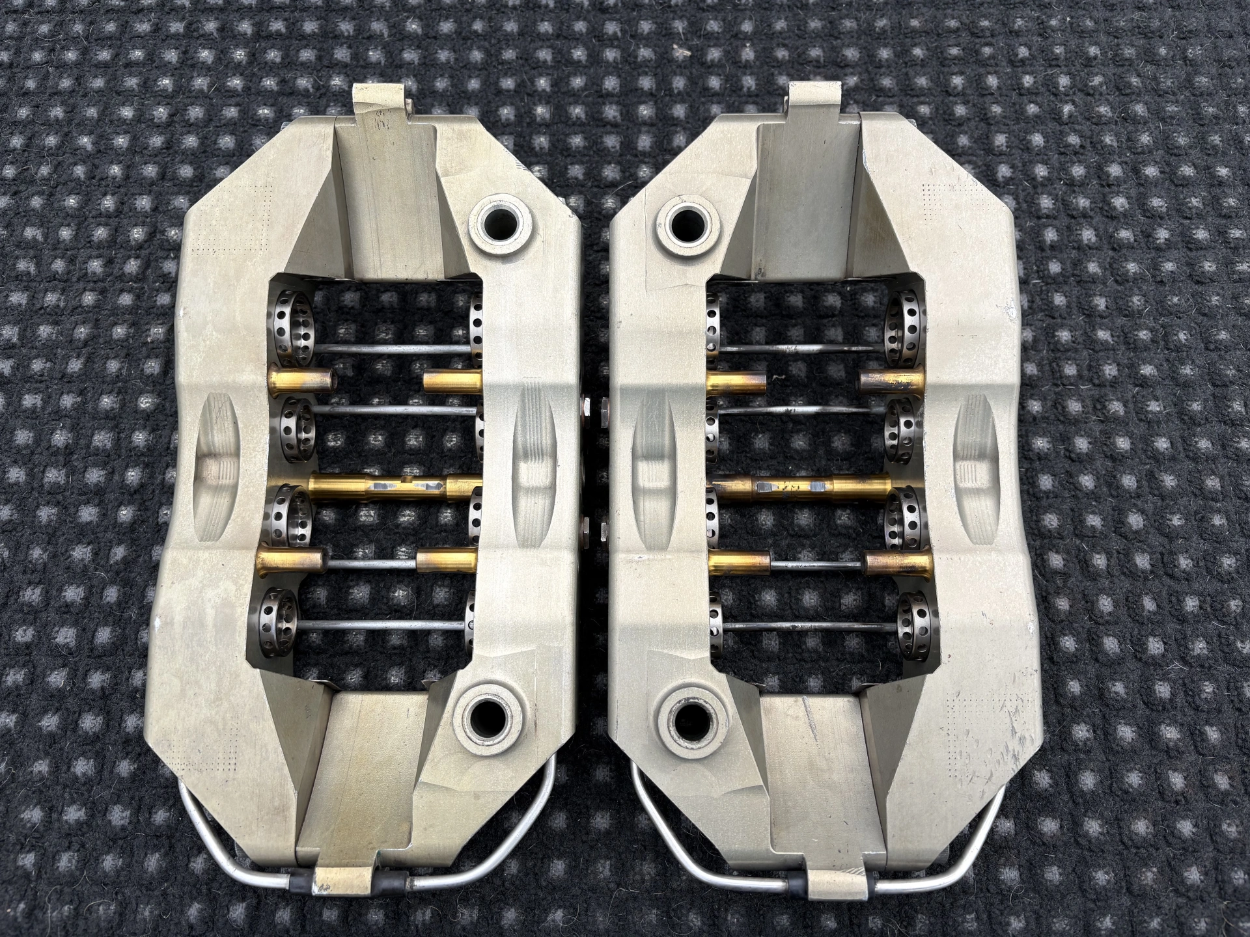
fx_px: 939
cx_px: 625
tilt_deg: -70.7
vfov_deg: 53.1
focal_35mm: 26
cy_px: 468
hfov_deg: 67.3
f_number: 1.6
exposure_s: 1/739
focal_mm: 5.96
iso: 50
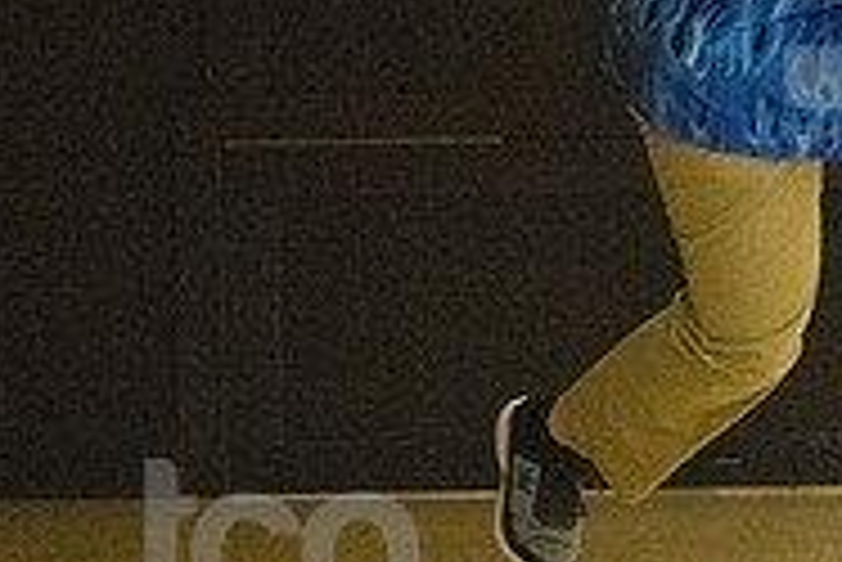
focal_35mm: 387
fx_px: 9058
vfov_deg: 3.6
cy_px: -11
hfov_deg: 5.3
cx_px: 923
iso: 10000
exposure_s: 1/1000
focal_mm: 125
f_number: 4.5
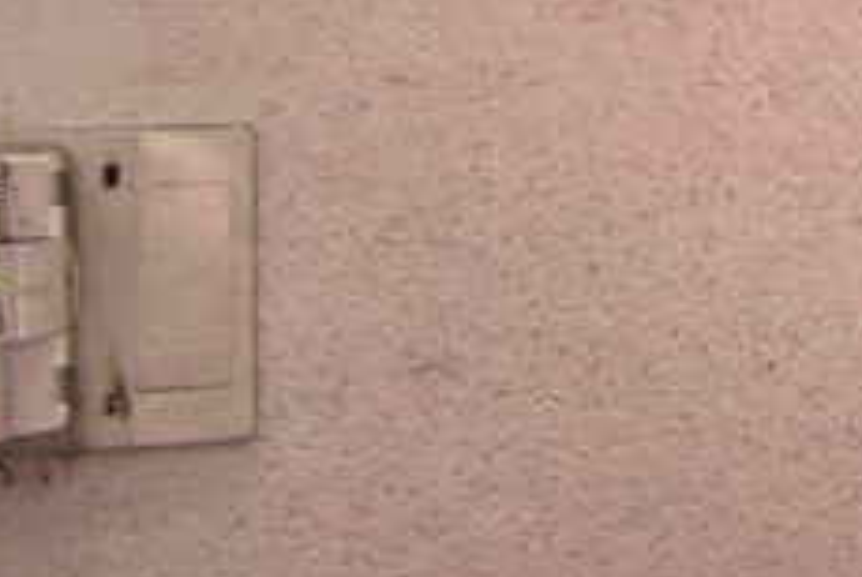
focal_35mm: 139
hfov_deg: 13.0
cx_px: 1653
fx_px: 3332
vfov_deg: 9.6
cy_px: -313
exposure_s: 1/250
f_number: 5
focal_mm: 32
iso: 1000
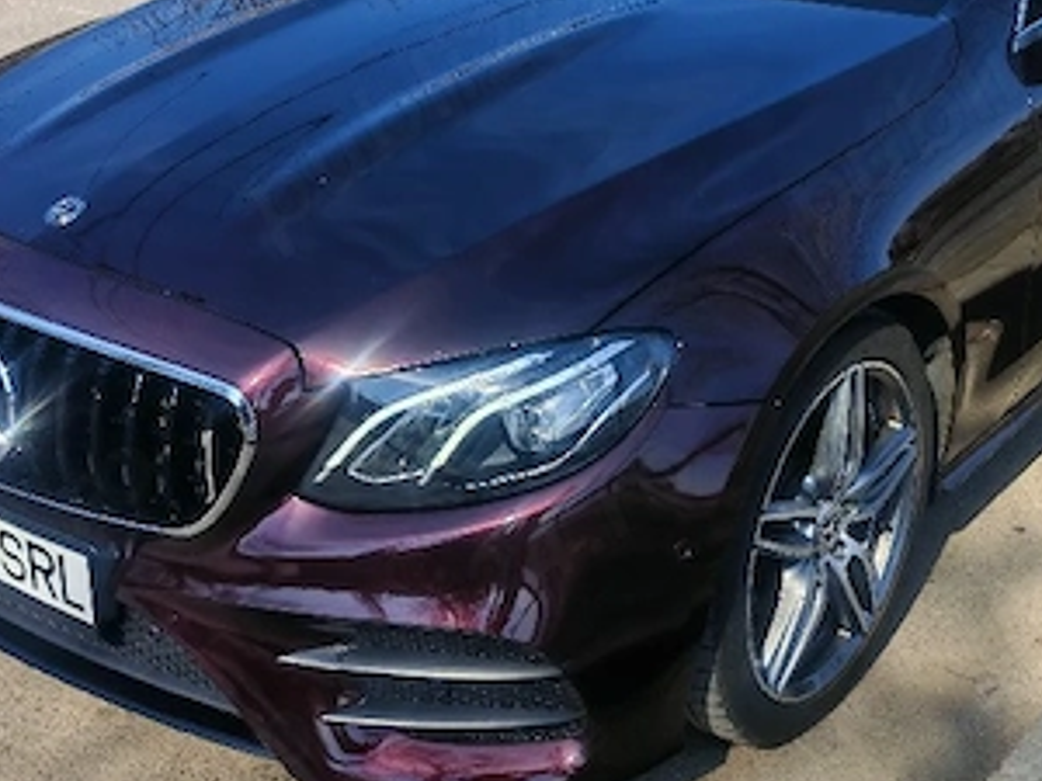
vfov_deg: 27.1
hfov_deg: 36.7
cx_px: 608
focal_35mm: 52
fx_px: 1565
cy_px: 83
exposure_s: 1/1000
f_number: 1.6
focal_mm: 5.4
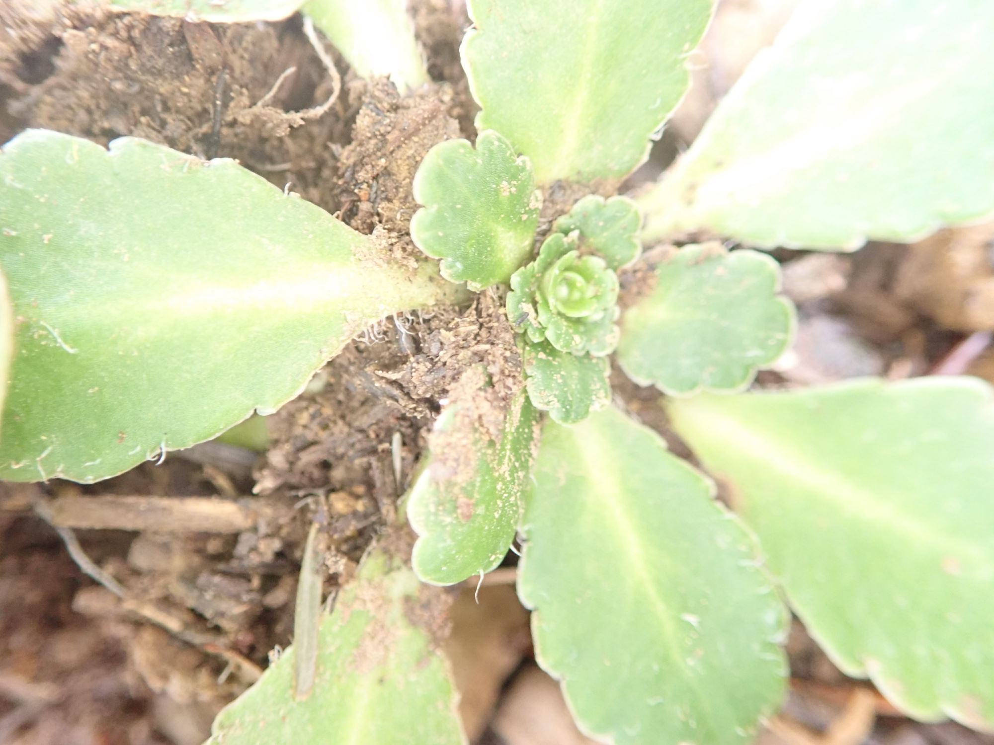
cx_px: 497
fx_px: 861
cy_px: 372
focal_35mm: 30
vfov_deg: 46.8
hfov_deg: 60.0
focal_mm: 5.5
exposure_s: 1/30
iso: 1250
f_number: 2.3
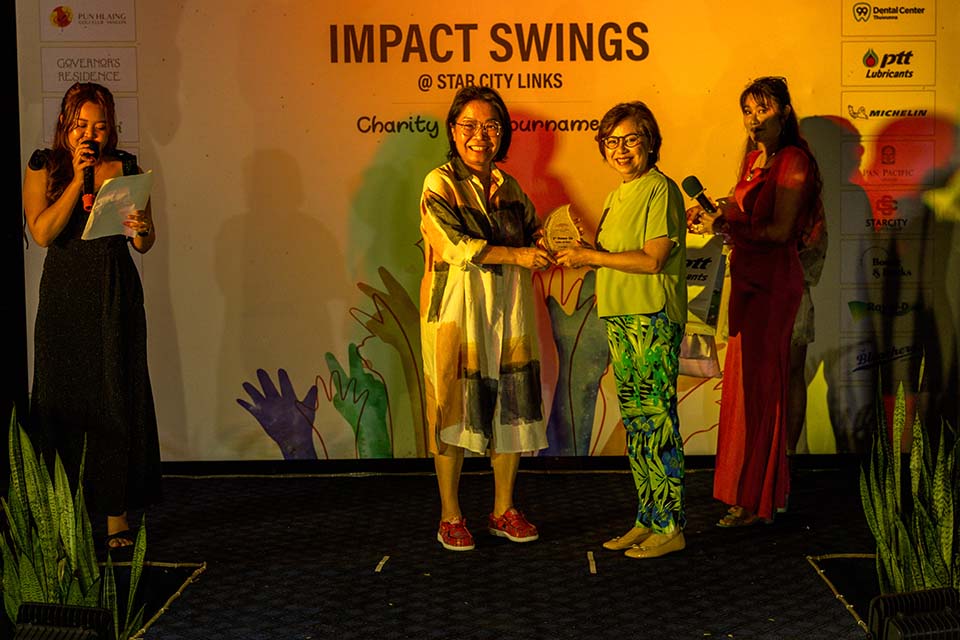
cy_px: 320
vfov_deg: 26.5
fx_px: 1360
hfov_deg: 38.9
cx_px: 480
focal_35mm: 51
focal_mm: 51
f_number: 4.5
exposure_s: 1/250
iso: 5000
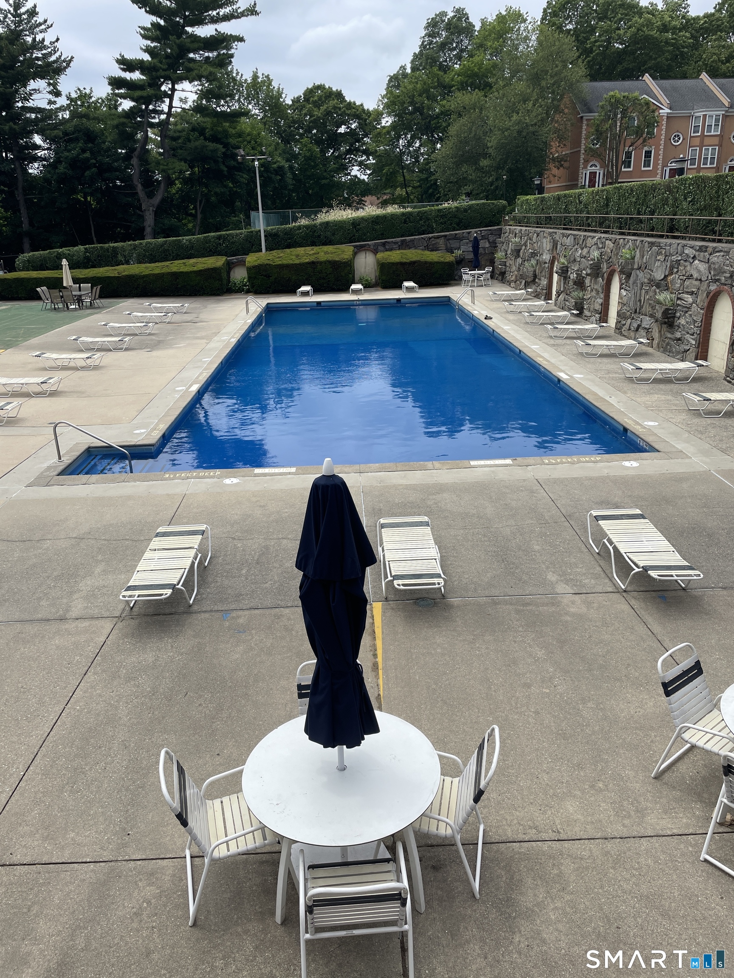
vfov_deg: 67.3
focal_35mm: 26
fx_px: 735
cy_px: 489
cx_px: 367
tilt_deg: -20.9
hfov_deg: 53.1
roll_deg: +1.7
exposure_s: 1/4464
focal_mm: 4.2
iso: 32
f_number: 1.6
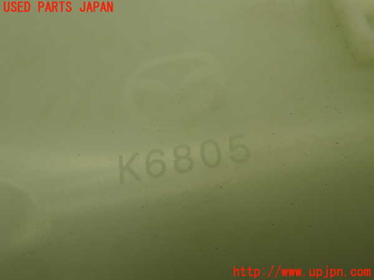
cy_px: 140
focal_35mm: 30
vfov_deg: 46.8
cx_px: 187
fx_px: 324
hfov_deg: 60.0
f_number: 3.2
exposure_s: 1/160
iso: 100
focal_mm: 5.4
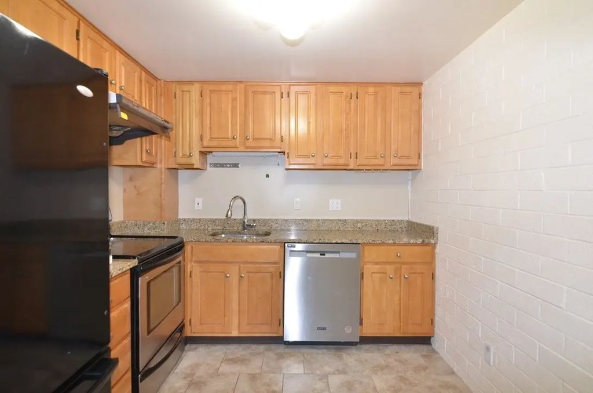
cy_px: 196
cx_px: 296
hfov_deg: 85.5
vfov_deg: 63.0
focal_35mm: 20
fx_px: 321
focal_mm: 13
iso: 800
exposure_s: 1/60
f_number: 4
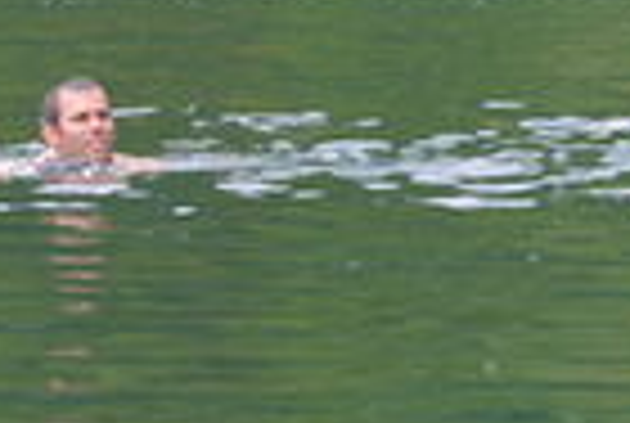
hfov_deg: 4.0
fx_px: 8979
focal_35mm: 512
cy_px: -63
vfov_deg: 2.7
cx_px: 961
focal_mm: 120
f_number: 11
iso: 2000
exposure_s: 1/500
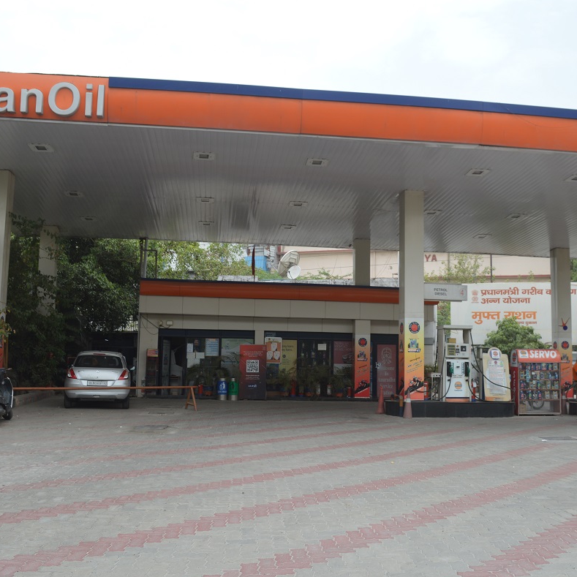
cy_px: 291
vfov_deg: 47.2
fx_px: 660
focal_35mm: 35
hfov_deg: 47.2
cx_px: 303
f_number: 7.1
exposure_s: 1/200
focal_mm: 18
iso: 100
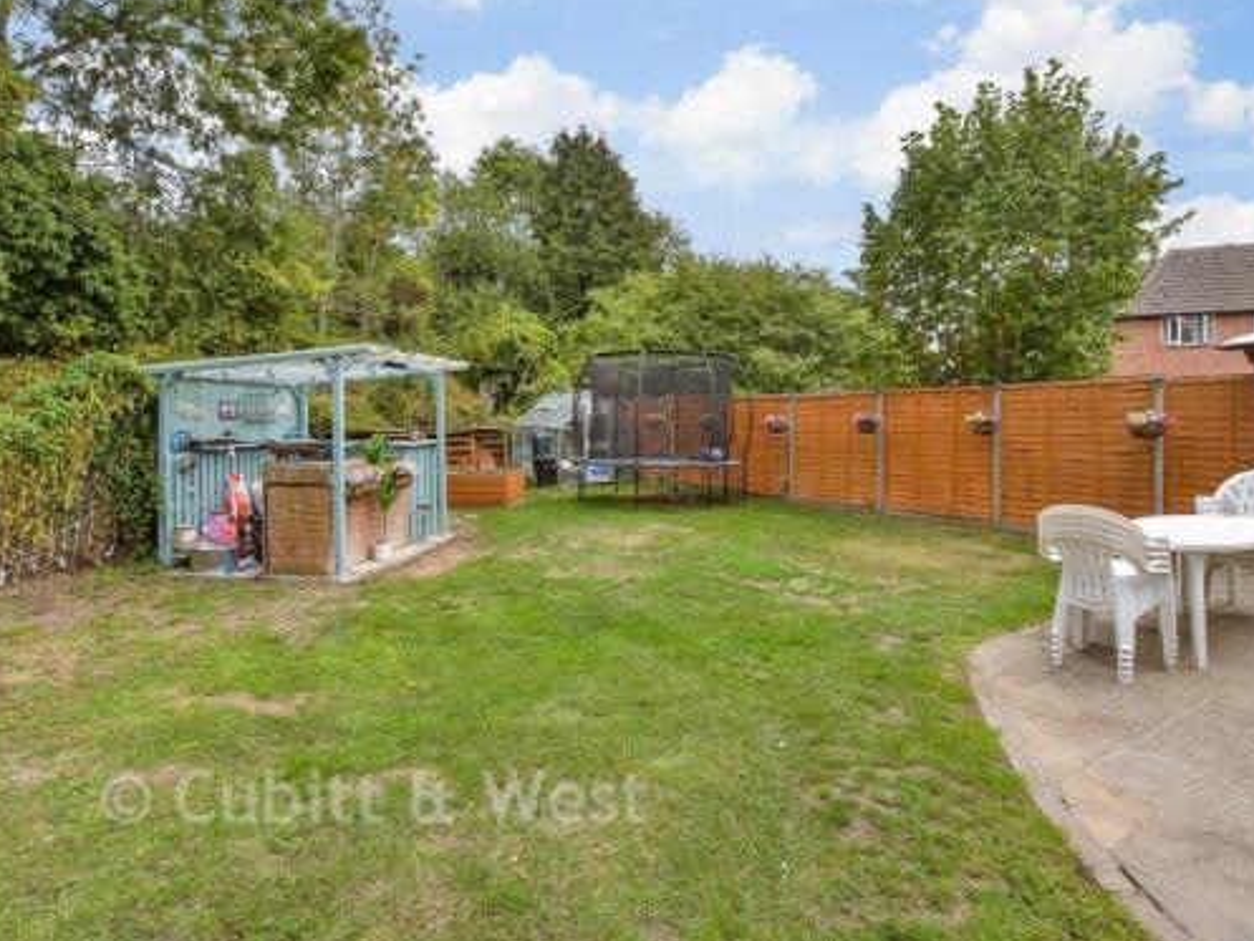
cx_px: 637
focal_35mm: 19
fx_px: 688
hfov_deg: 84.6
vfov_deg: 68.5
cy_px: 420
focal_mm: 10
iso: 160
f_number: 8
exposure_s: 1/80
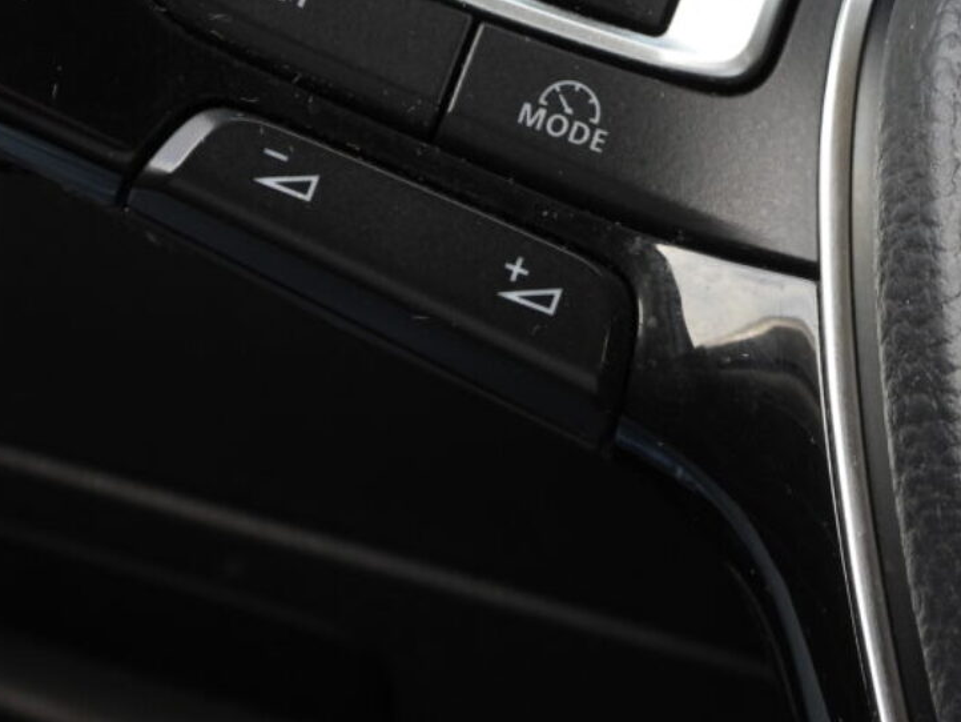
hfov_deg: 16.1
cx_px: 602
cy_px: -53
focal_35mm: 122
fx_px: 3388
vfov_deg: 12.0
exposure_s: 1/125
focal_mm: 9.8
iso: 100
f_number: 3.5
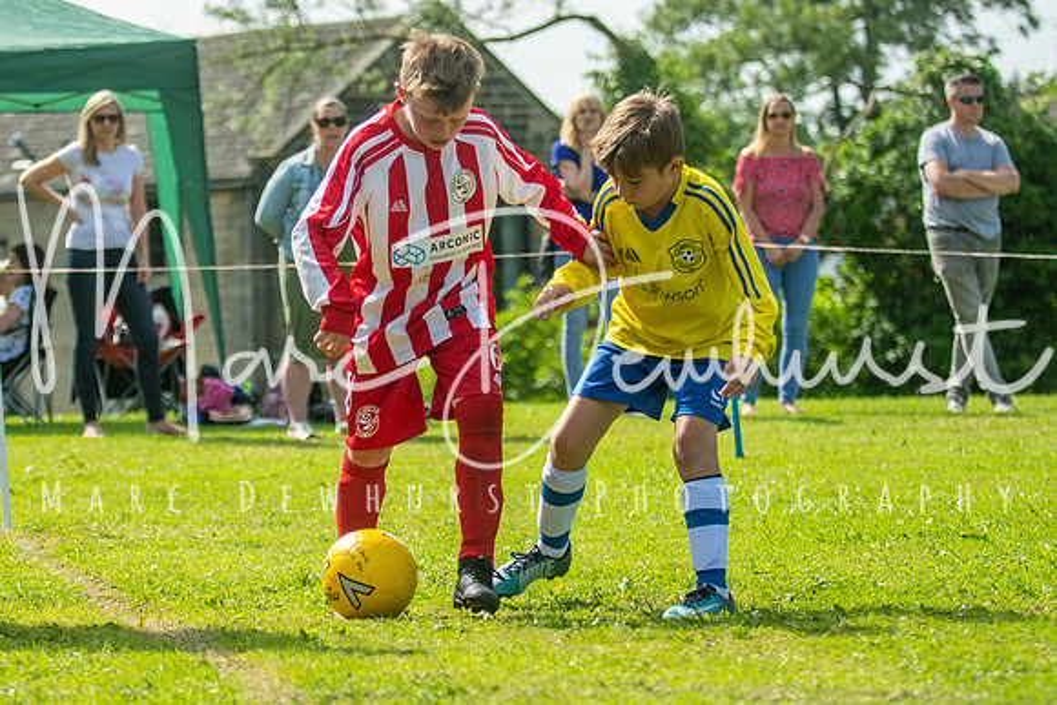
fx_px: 4323
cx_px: 387
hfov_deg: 13.9
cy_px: 263
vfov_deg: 9.3
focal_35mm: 147
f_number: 3.2
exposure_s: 1/3200
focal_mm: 75
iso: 250
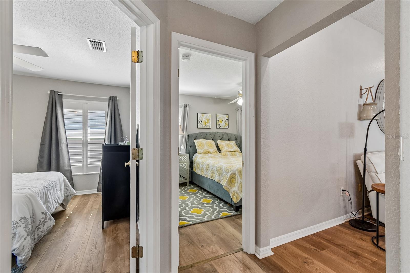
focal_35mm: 15
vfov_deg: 77.3
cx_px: 205
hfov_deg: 100.4
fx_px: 171
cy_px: 136
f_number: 7.1
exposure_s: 1/3.33
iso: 100
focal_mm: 10
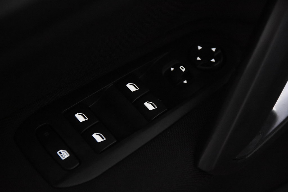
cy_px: 96
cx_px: 144
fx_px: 744
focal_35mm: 93
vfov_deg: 14.7
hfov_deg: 21.9
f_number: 4
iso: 8000
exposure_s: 1/100
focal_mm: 62
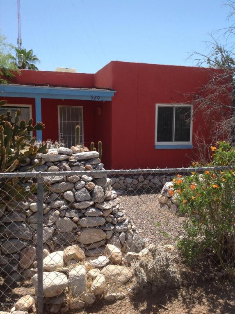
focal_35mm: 35
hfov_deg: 40.6
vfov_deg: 52.7
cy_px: 157
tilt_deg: -5.5
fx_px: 318
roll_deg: +1.3
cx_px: 118
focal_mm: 4.28
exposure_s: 1/1374
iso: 50
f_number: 2.4
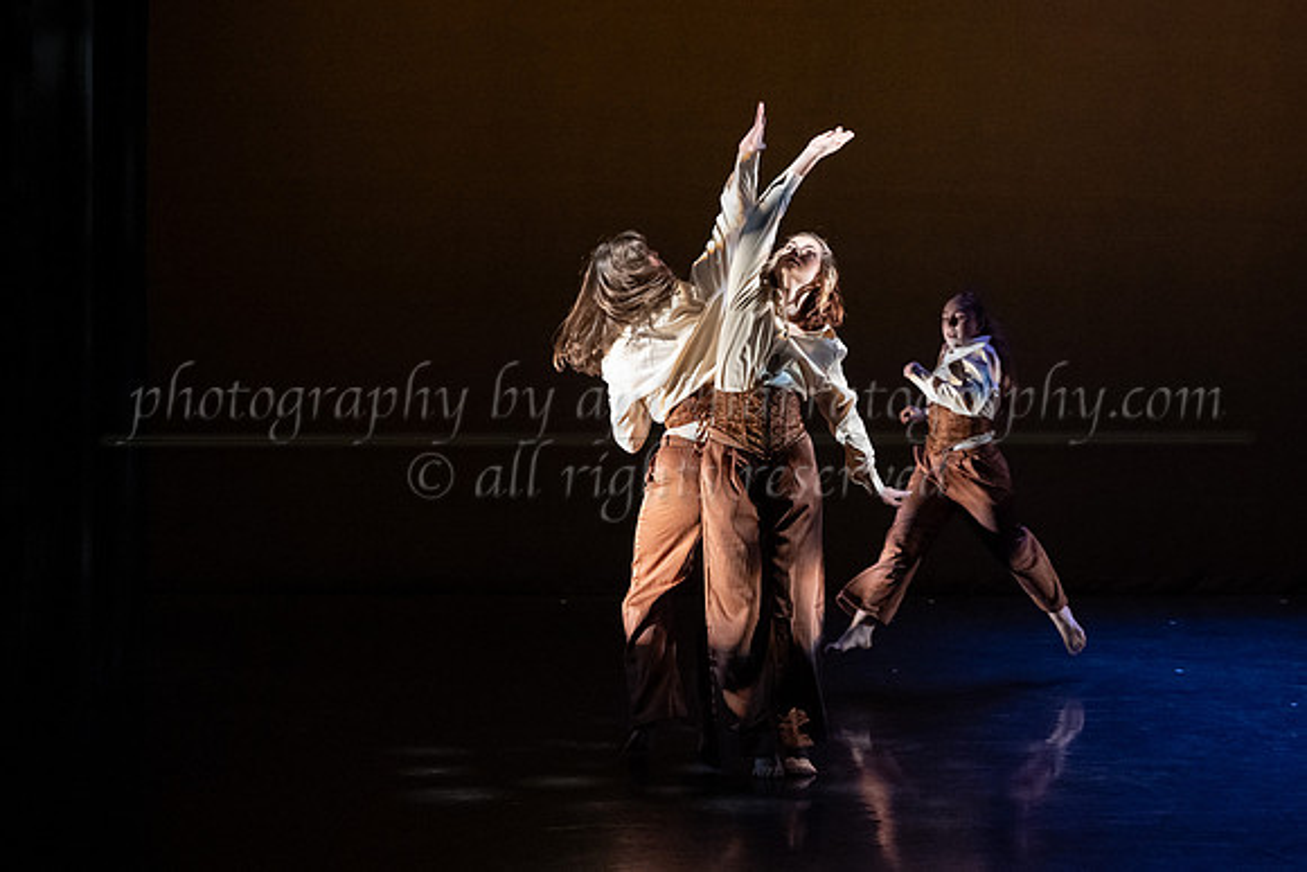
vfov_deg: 19.1
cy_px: 438
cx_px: 785
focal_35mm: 71
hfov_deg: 28.2
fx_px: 2595
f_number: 3.5
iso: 4000
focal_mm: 58
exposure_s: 1/400
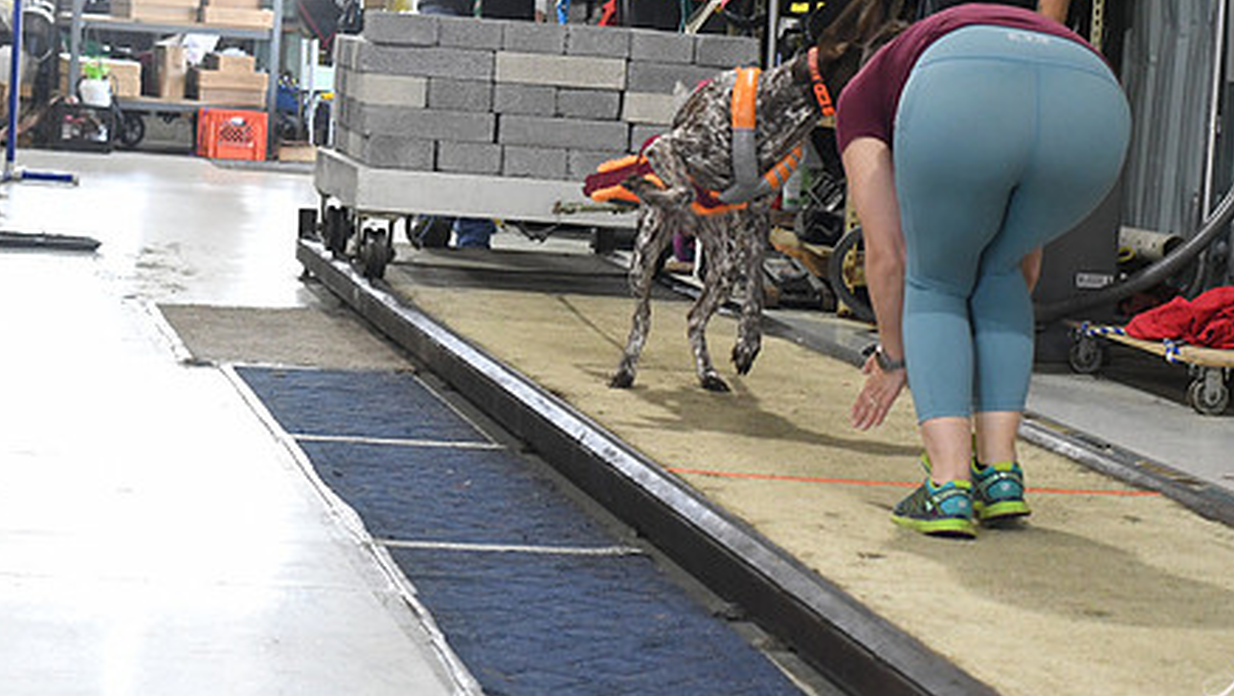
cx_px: 780
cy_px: 258
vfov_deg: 11.7
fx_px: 3405
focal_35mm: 104
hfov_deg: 20.5
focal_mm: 50
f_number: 5
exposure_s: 1/320
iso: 4000
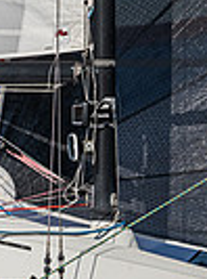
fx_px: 6778
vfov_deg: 2.4
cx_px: -340
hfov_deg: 1.7
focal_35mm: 846
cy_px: 77
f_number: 5
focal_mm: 185
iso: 400
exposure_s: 1/5000
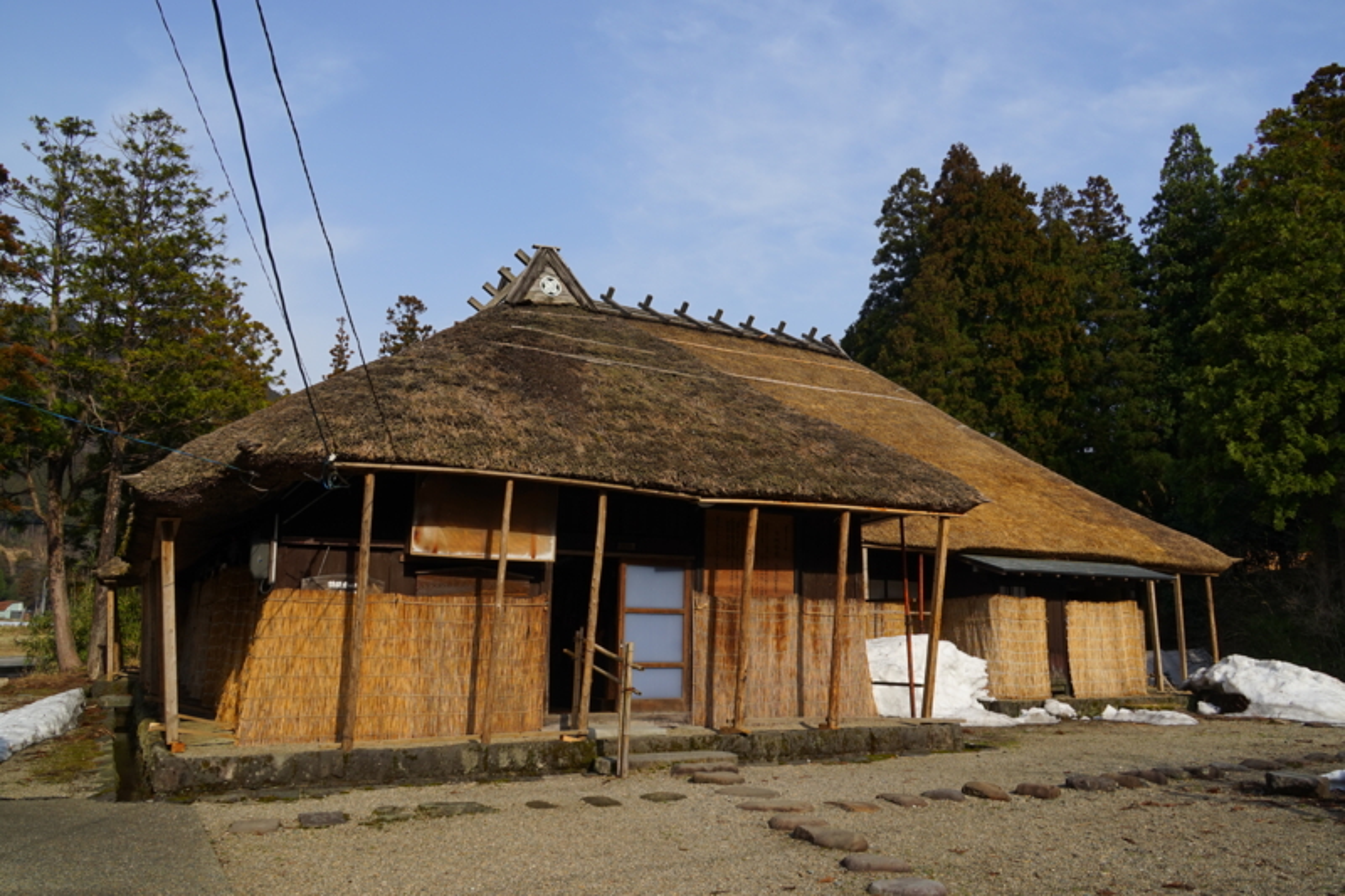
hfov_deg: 67.4
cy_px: 448
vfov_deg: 47.9
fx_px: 1008
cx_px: 672
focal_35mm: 27
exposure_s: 1/160
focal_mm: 18
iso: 100
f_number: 11
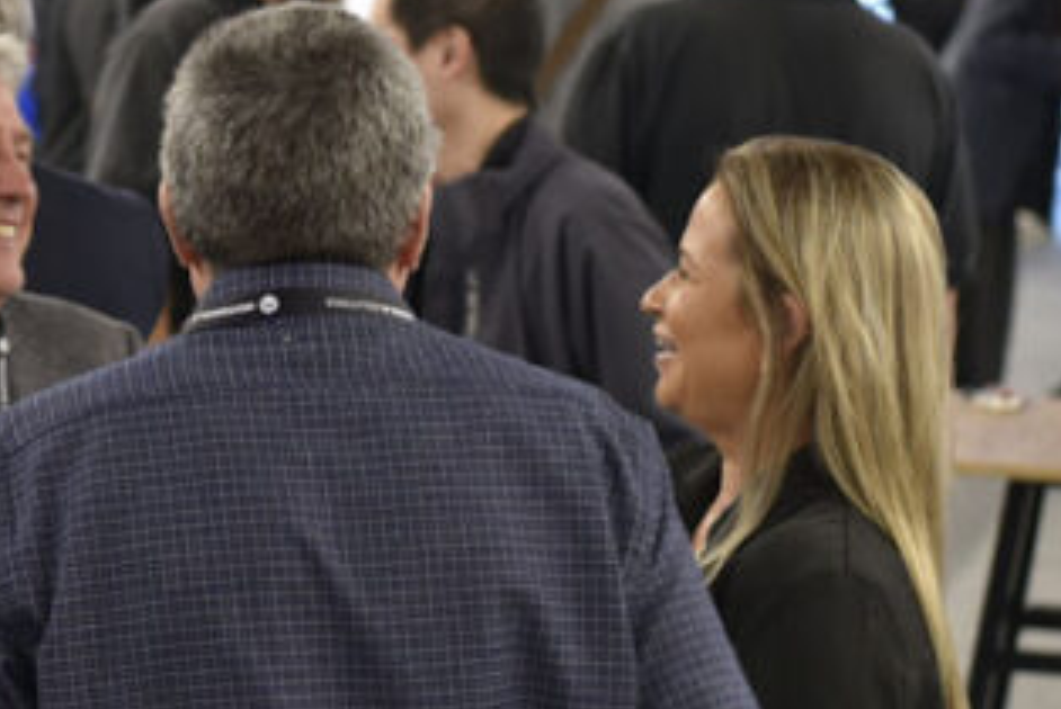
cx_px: 230
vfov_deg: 8.4
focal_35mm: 163
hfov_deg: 12.5
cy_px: 436
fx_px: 4808
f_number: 3.2
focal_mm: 50
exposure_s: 1/60
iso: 800
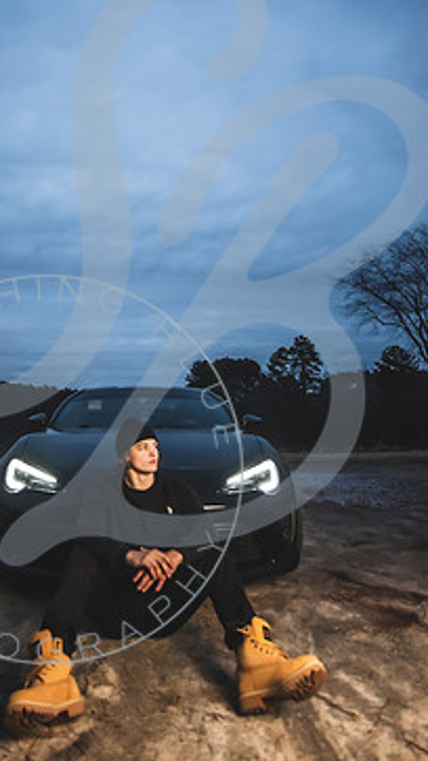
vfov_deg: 71.3
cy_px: 310
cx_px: 143
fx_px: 525
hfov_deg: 43.7
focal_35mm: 26
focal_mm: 20
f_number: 2.8
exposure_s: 1/200
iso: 1000
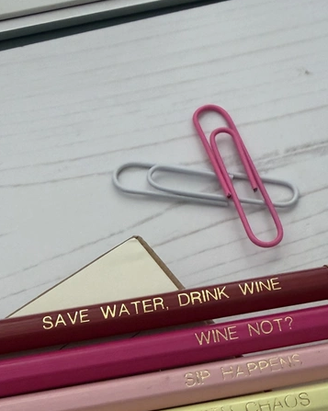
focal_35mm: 50
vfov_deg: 35.5
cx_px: 198
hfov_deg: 30.1
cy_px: 356
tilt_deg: -63.7
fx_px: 607
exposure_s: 1/83
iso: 320
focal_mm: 2.22
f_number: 2.2
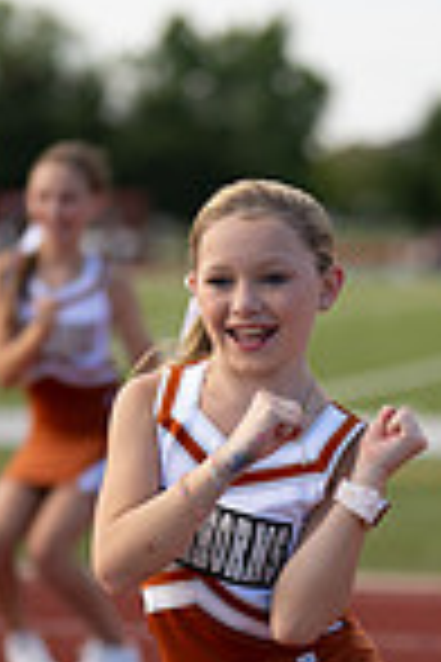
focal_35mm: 153
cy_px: 500
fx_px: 2811
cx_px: 320
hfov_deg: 9.0
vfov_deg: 13.4
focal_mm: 50
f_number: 1.2
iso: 200
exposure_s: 1/6400
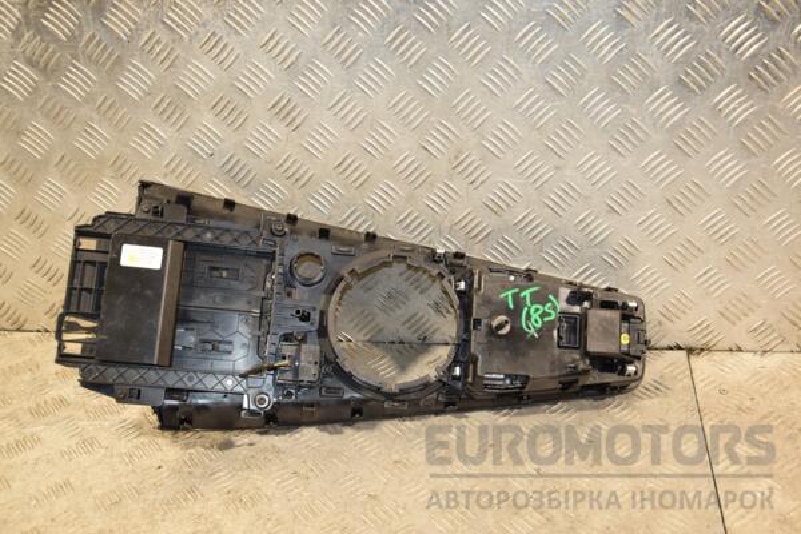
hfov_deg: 46.4
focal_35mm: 42
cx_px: 400
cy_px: 267
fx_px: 934
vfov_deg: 31.9
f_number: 5
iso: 800
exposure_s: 1/160
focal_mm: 28
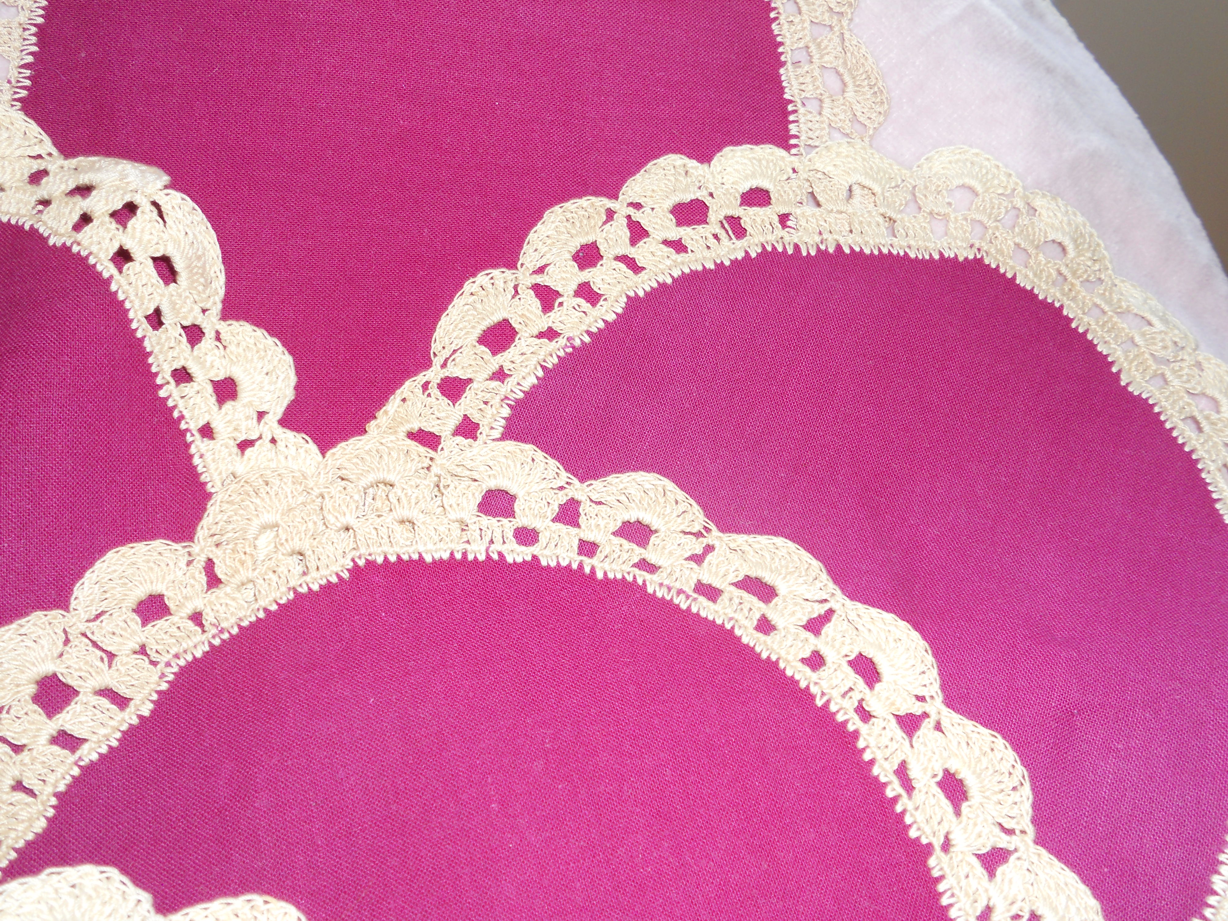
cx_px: 614
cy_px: 460
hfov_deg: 56.8
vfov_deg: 44.2
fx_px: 1135
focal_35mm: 32
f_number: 3.5
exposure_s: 1/25
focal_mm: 5.8
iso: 80
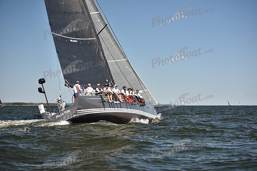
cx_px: 128
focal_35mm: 70
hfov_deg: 28.8
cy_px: 86
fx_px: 500
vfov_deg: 19.5
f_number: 3.2
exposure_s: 1/1600
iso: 250
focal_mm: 70
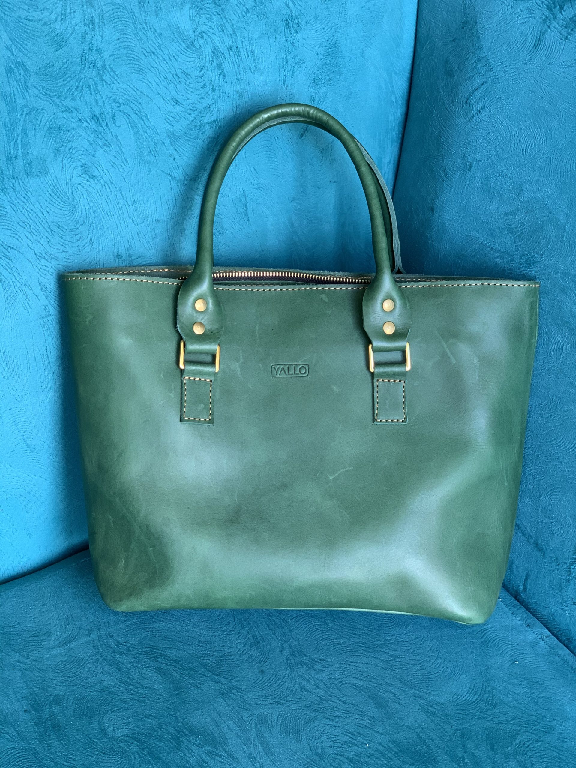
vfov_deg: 36.8
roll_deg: -2.9
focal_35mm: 52
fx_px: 1154
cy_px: 384
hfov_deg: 28.0
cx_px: 288
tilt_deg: -33.6
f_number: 2.4
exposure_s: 1/85
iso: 125
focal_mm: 6
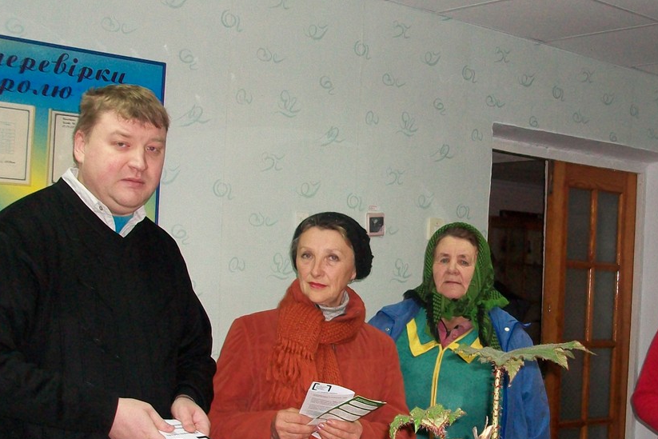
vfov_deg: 24.6
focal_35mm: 55
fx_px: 1005
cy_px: 256
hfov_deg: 35.7
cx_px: 462
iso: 160
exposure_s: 1/60
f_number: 2.8
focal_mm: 5.7
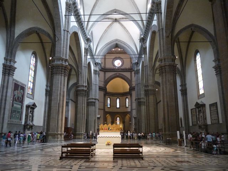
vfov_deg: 49.7
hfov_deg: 63.4
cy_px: 86
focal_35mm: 28
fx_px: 184
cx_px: 114
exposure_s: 1/25
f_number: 3.5
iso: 1600
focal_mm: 14
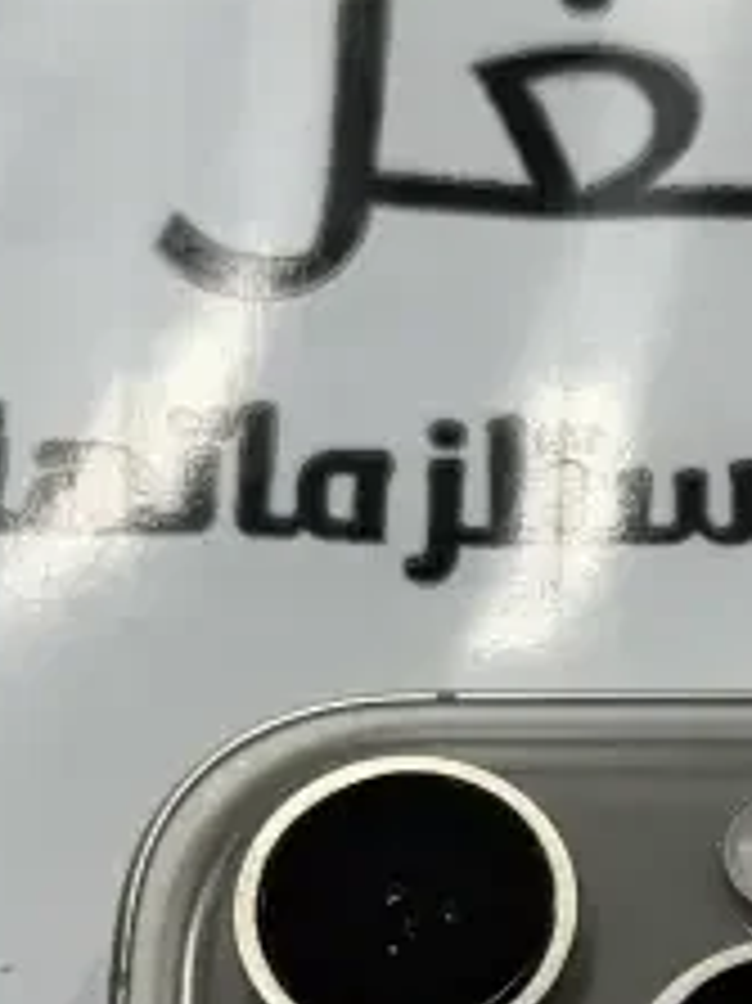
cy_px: 842
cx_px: 826
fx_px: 4378
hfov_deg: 9.7
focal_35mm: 151
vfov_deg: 13.0
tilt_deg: -62.3
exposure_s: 1/100
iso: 64
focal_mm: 6.76
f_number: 1.78
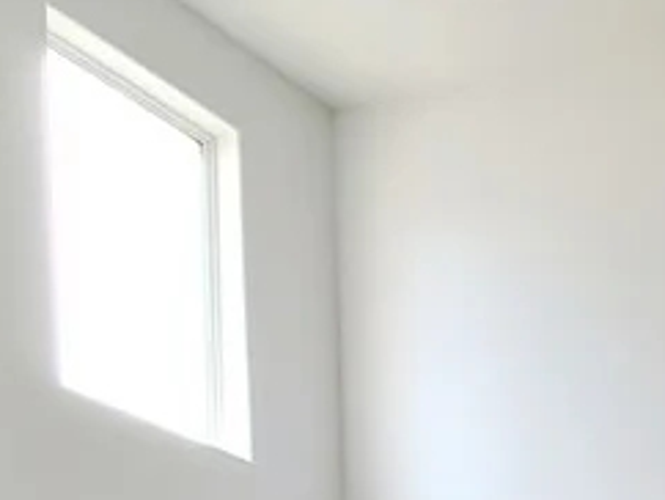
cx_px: 1223
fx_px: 1058
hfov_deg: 21.3
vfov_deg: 17.4
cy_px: 1044
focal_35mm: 55
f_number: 2.2
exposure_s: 1/120
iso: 80
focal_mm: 2.2
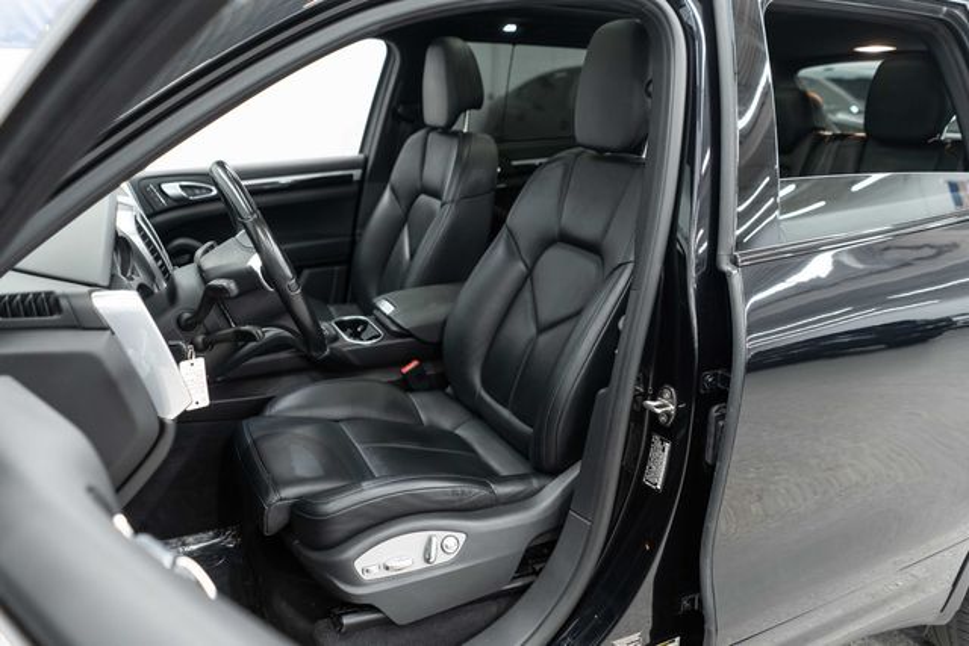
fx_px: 754
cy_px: 323
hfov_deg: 65.5
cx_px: 484
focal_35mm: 28
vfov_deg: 46.4
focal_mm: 28
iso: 1000
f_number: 3.2
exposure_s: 1/50
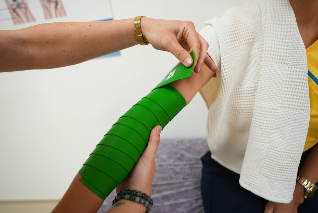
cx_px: 159
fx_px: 168
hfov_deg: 86.9
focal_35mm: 19
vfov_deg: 64.6
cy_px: 106
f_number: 2.8
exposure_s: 1/125
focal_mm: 19
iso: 400
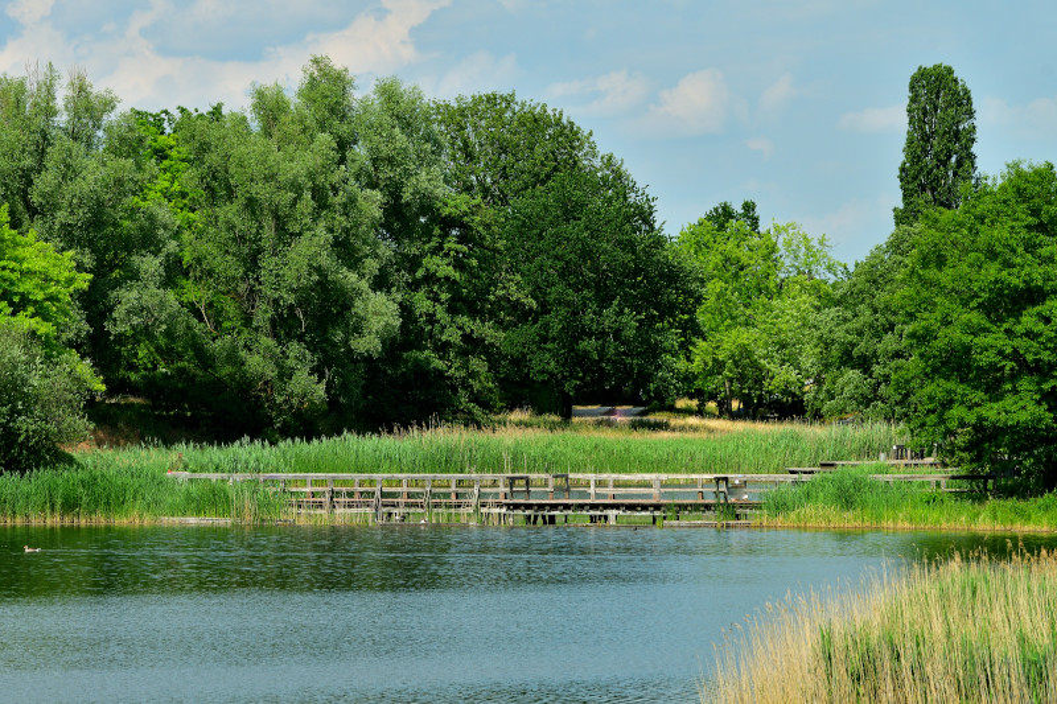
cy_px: 352
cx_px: 528
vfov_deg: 6.3
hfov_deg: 9.5
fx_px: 6370
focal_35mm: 217
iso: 220
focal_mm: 145
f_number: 11
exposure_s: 1/250
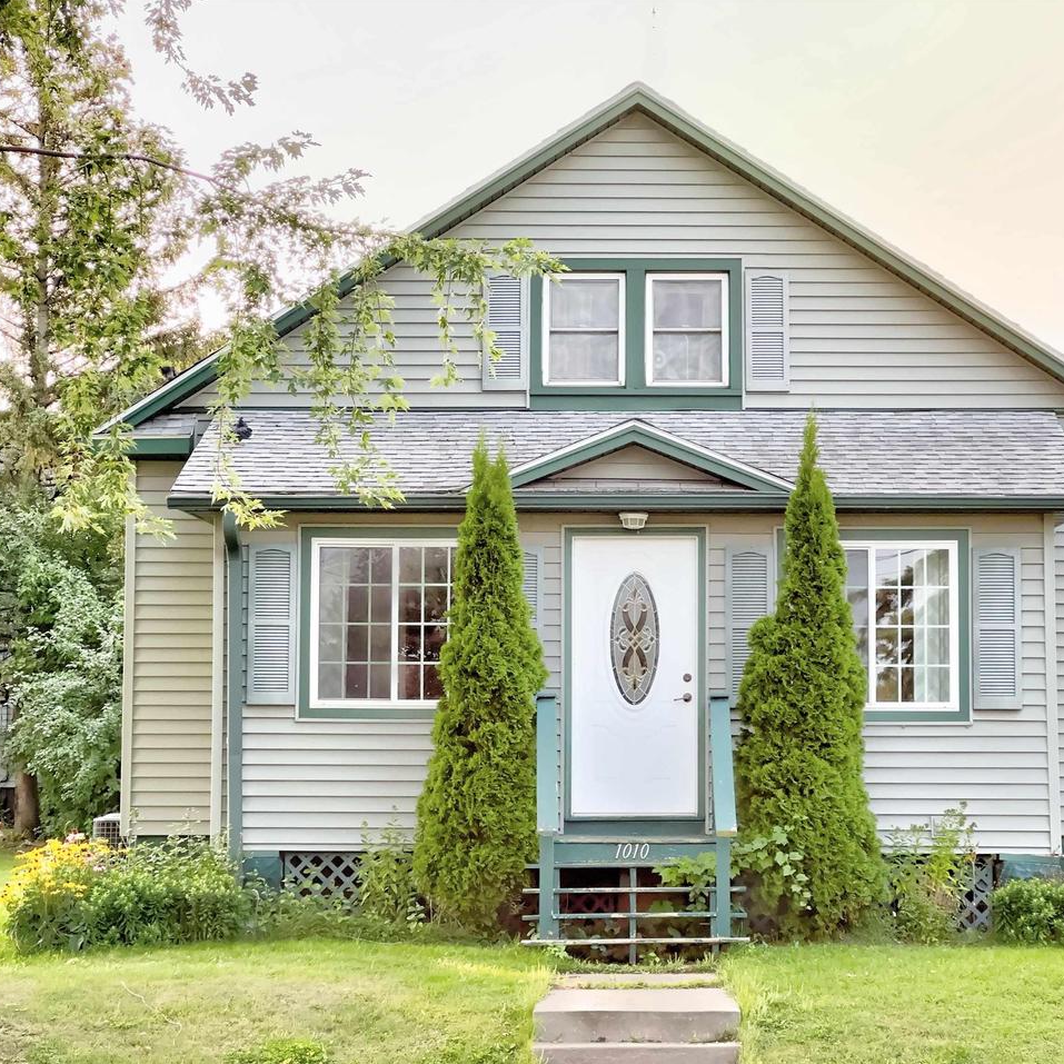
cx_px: 608
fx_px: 3165
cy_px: 531
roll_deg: -0.5
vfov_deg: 19.1
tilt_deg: +5.7
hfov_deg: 19.1
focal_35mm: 91
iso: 40
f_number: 2.8
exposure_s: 1/121
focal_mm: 9
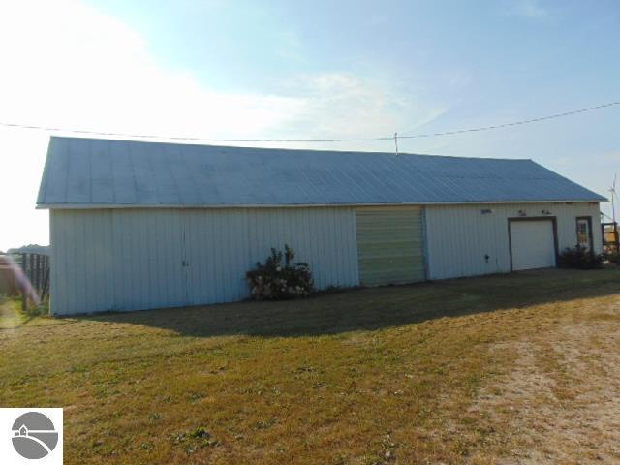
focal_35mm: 25
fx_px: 448
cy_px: 232
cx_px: 310
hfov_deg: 69.4
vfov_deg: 54.9
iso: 80
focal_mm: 4.5
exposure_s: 1/250
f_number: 7.7
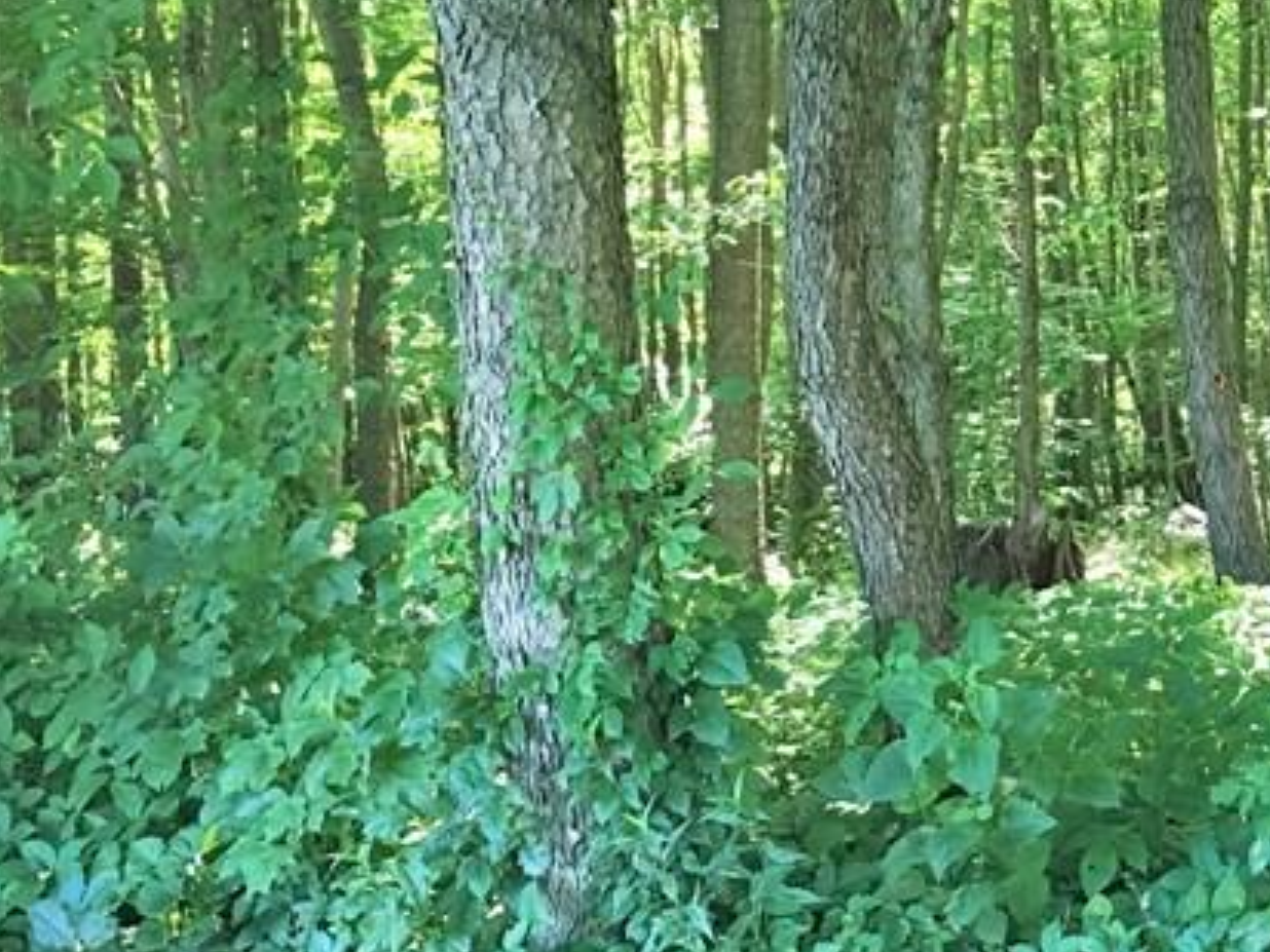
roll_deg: -0.5
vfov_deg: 20.4
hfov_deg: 24.3
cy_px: 373
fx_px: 2642
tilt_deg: -4.7
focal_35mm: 72
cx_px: 1560
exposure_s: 1/30
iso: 40
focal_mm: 4.15
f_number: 2.2
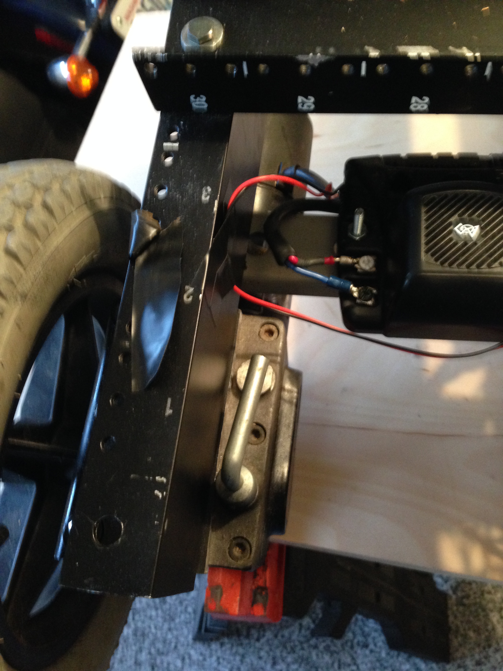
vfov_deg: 55.4
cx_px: 252
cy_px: 336
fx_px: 639
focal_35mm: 33
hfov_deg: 42.9
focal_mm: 4.12
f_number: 2.4
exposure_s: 1/15
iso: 400
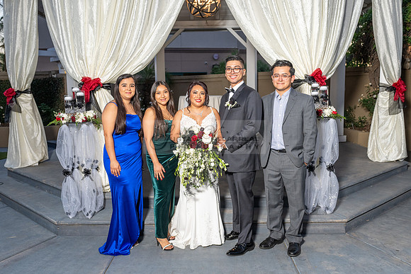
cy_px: 138
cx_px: 198
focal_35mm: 36
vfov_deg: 37.3
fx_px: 406
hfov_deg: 53.6
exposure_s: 1/200
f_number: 4.5
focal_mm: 31
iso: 640
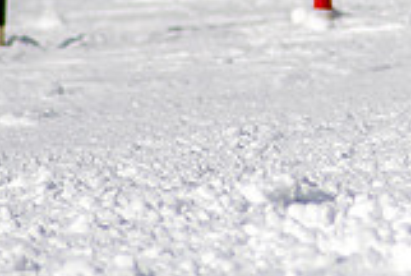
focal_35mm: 2241
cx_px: 618
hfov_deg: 0.9
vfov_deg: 0.6
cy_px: -160
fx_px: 25632
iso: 100
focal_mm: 300
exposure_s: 1/8000
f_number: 2.8
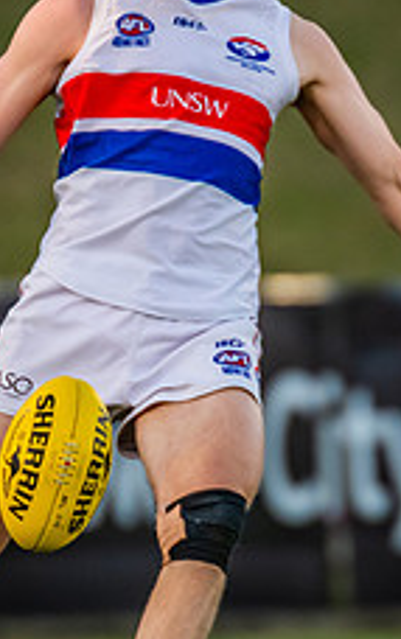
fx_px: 25674
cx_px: 188
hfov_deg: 0.9
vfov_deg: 1.4
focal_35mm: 1472
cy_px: 217
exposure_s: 1/1600
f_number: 4
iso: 1250
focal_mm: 420
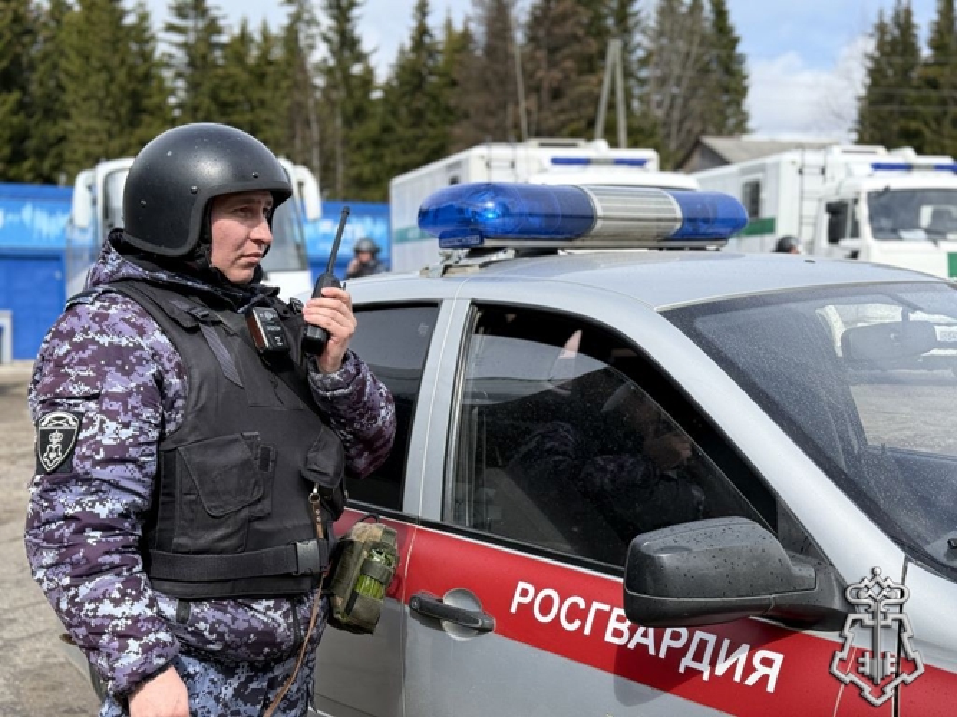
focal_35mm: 48
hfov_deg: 39.7
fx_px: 1327
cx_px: 478
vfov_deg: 30.3
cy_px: 358
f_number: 1.78
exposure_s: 1/3378
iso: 100
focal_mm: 6.76
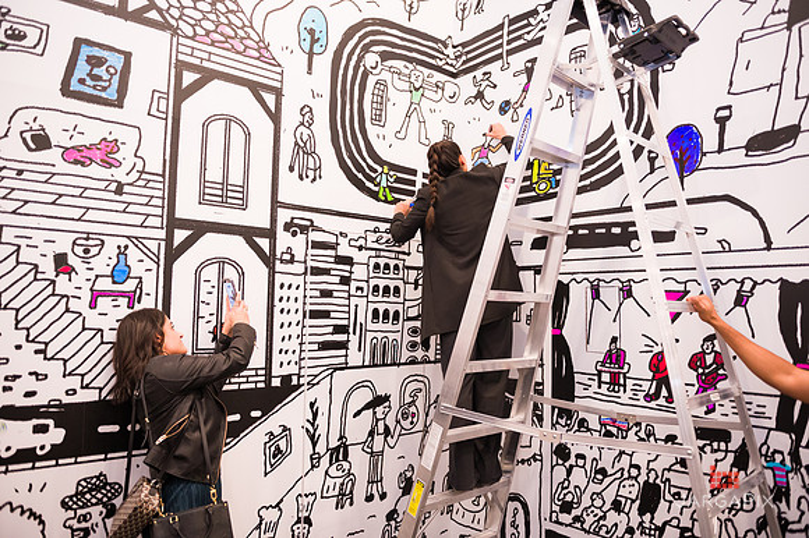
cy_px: 269
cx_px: 404
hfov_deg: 69.4
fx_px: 584
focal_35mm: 26
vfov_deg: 49.5
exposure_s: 1/200
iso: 3200
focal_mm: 26
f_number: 3.2
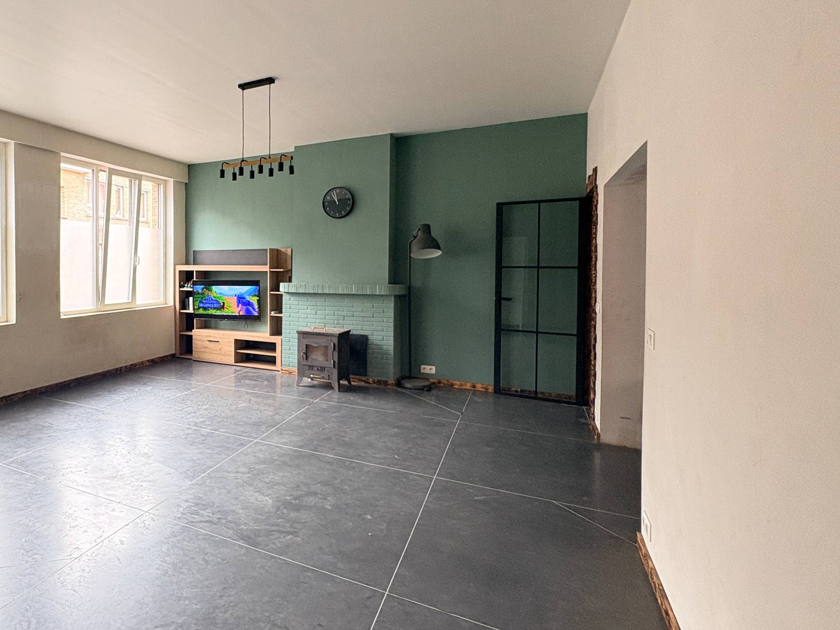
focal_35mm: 21
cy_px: 274
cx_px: 218
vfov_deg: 63.2
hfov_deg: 73.8
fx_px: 510
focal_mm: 2.22
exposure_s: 1/99
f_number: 2.2
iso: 160
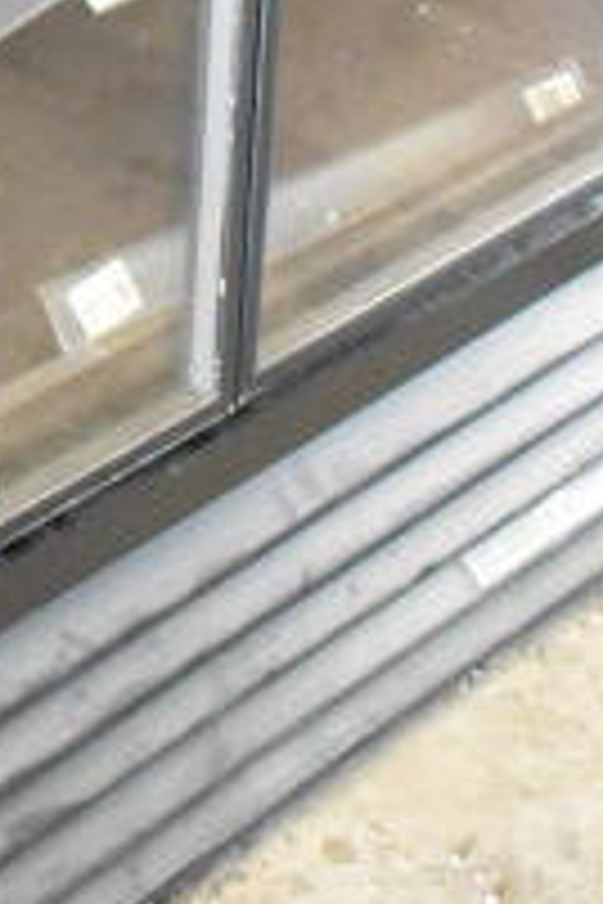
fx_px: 3090
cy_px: -688
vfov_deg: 14.7
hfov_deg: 11.0
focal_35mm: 123
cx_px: -58
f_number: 3.5
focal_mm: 18
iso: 7200
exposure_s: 1/30
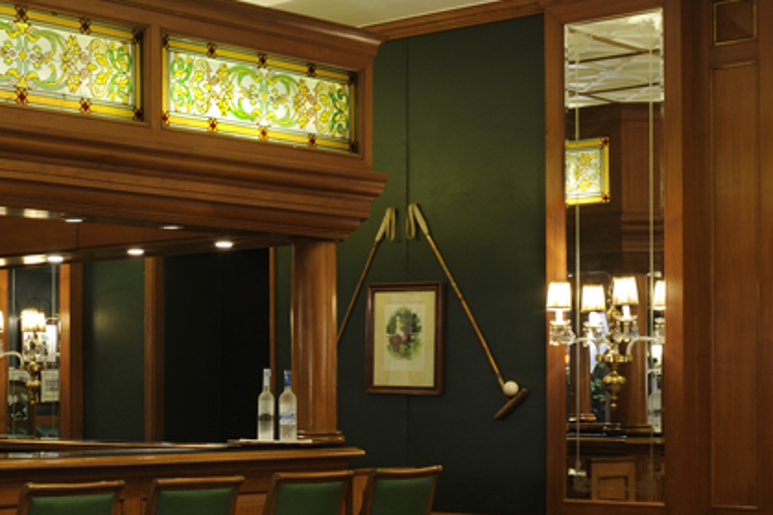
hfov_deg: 23.0
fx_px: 1803
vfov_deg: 16.1
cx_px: -31
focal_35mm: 84
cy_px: 409
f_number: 14
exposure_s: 5
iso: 100
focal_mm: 22
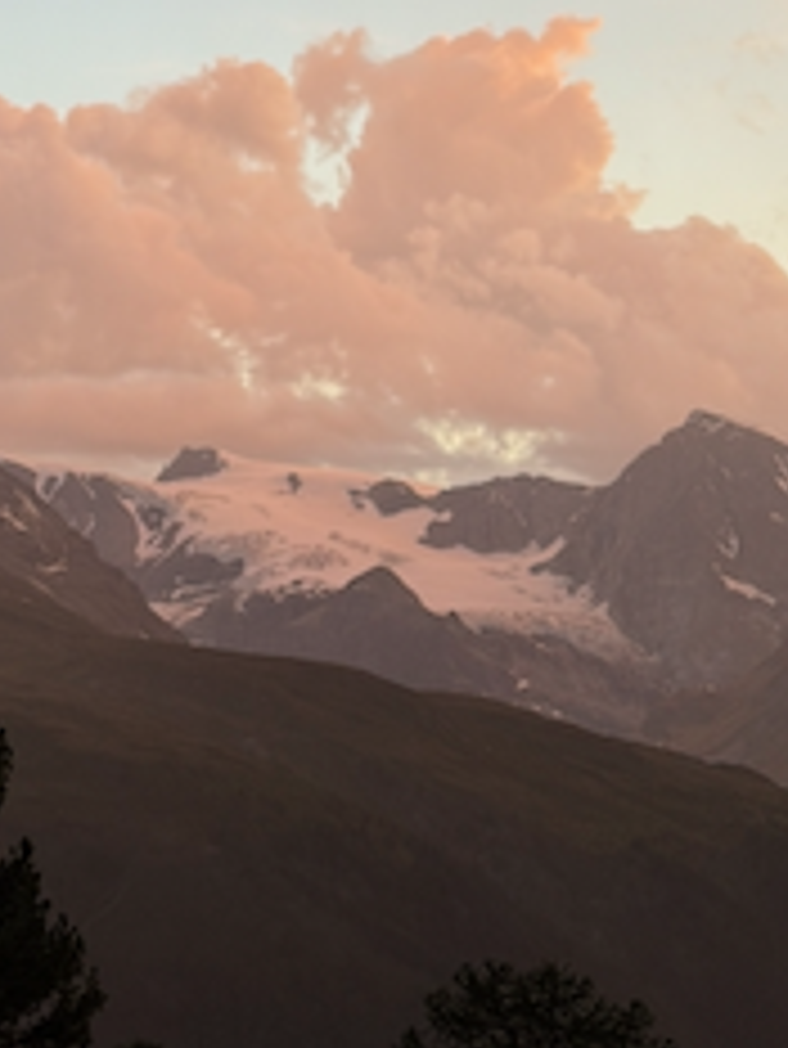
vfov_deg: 14.8
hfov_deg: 11.0
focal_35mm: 132
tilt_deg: +10.9
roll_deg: -1.1
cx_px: -153
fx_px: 4003
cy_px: 90
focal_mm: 6.76
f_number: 1.78
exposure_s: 1/121
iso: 64
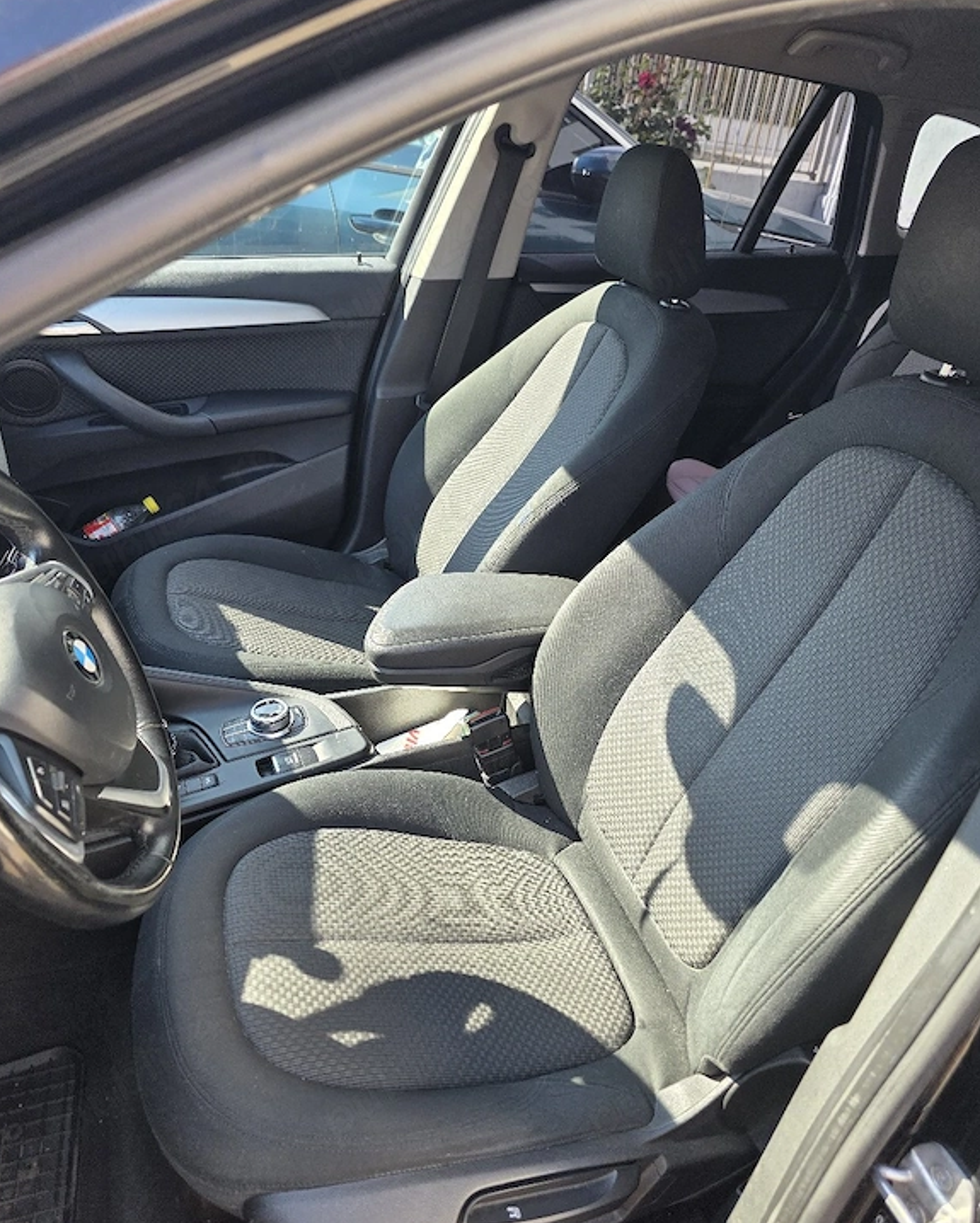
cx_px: 499
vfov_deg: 68.0
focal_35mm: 25
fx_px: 906
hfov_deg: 56.8
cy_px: 564
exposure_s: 1/182
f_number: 1.7
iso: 40
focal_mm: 6.3
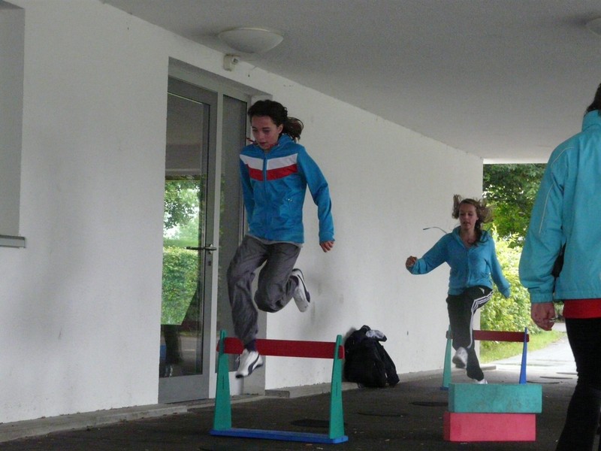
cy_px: 226
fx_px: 1233
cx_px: 300
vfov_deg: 20.7
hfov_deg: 27.4
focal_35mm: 71
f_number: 3.2
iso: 800
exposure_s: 1/200
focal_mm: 11.7
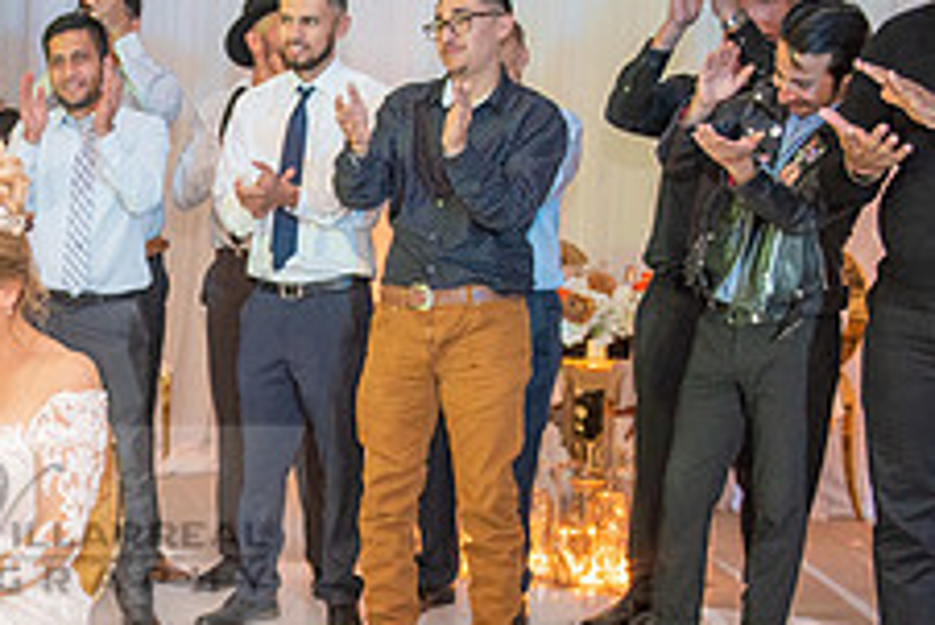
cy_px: 524
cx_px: -46
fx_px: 2131
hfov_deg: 23.5
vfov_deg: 16.5
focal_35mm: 82
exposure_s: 1/160
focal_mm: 32
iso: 1000
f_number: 2.8
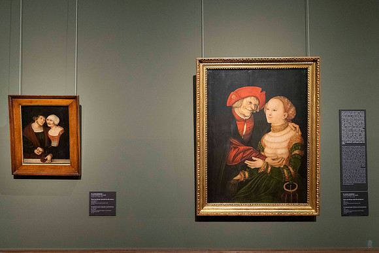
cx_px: 190
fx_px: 421
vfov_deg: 33.4
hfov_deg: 48.4
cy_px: 126
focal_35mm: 40
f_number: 4
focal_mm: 40
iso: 5600
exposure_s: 1/80
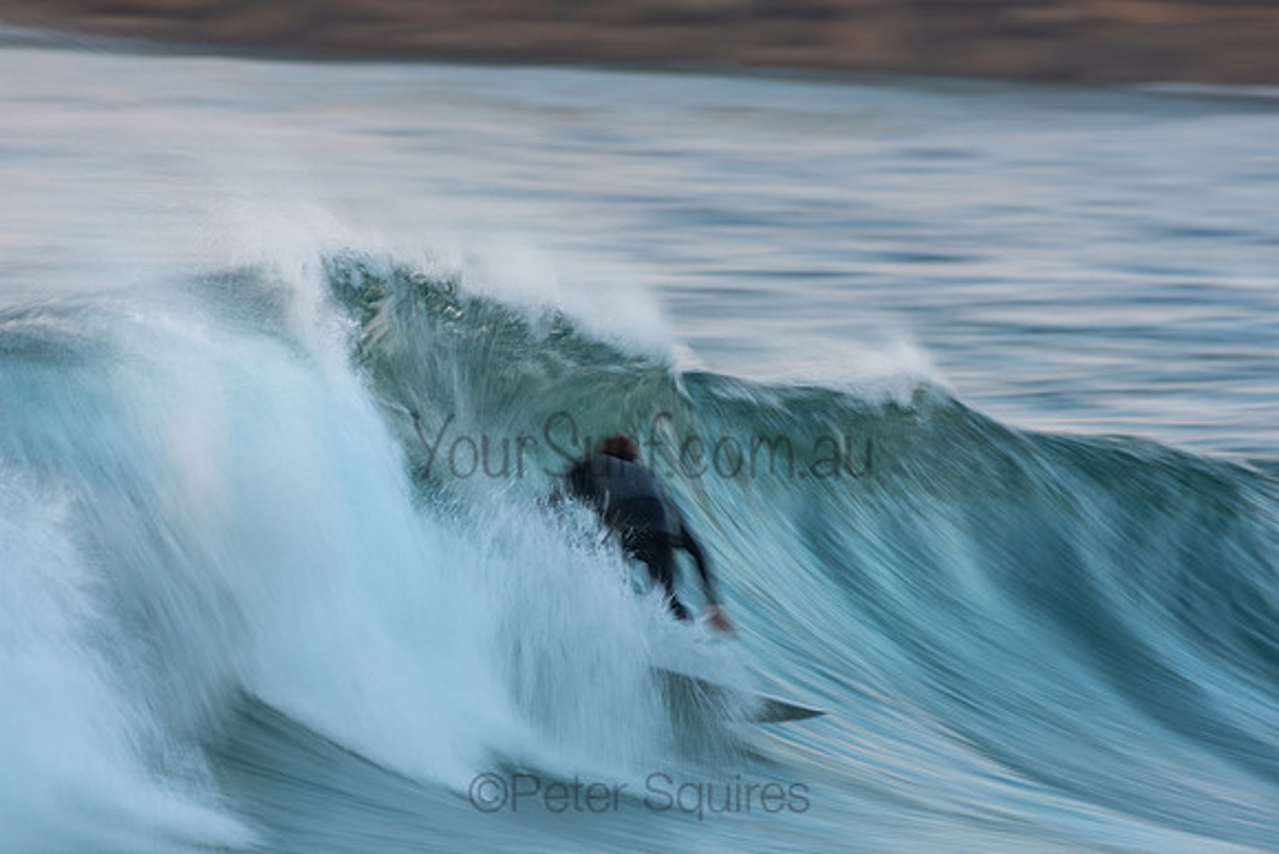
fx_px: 26651
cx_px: 640
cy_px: 427
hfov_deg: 2.7
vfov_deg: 1.8
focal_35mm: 750
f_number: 9
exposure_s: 1/20
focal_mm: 500
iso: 100
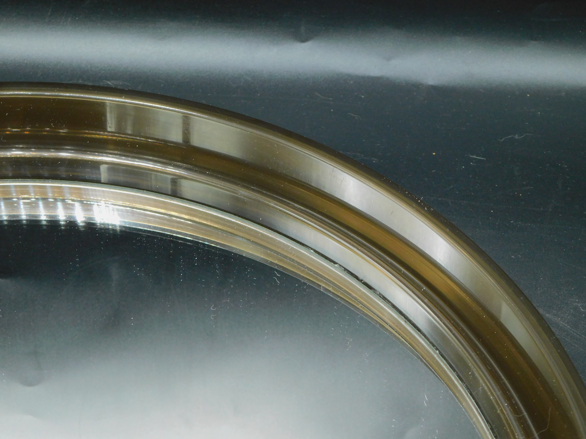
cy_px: 220
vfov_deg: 18.4
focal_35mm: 80
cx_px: 293
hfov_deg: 24.4
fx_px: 1354
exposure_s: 1/30
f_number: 4.4
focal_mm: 14.2
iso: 320
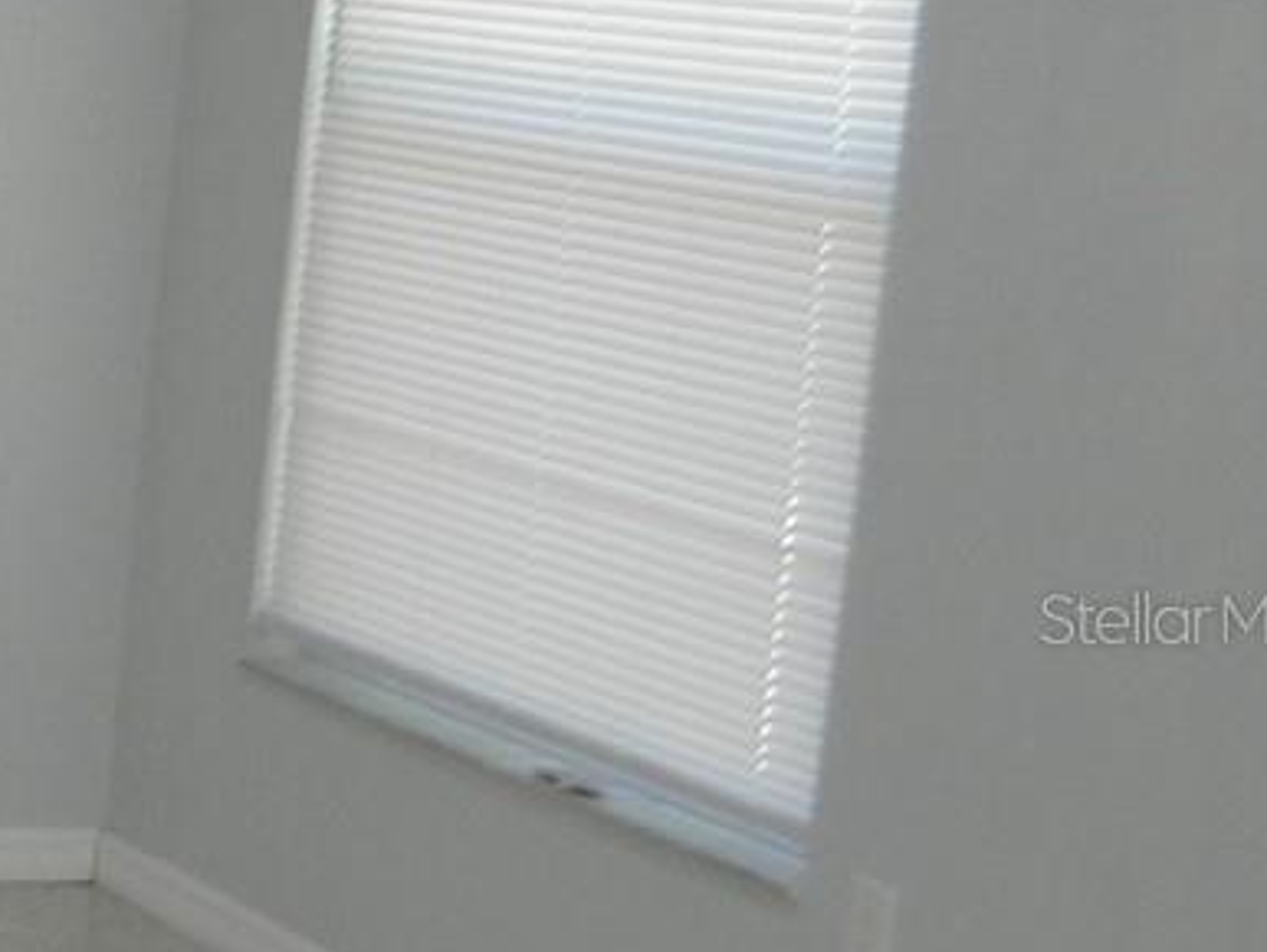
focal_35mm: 116
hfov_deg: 14.2
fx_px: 4248
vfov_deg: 12.8
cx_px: -1277
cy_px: 617
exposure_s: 1/30
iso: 109
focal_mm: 5
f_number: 3.5
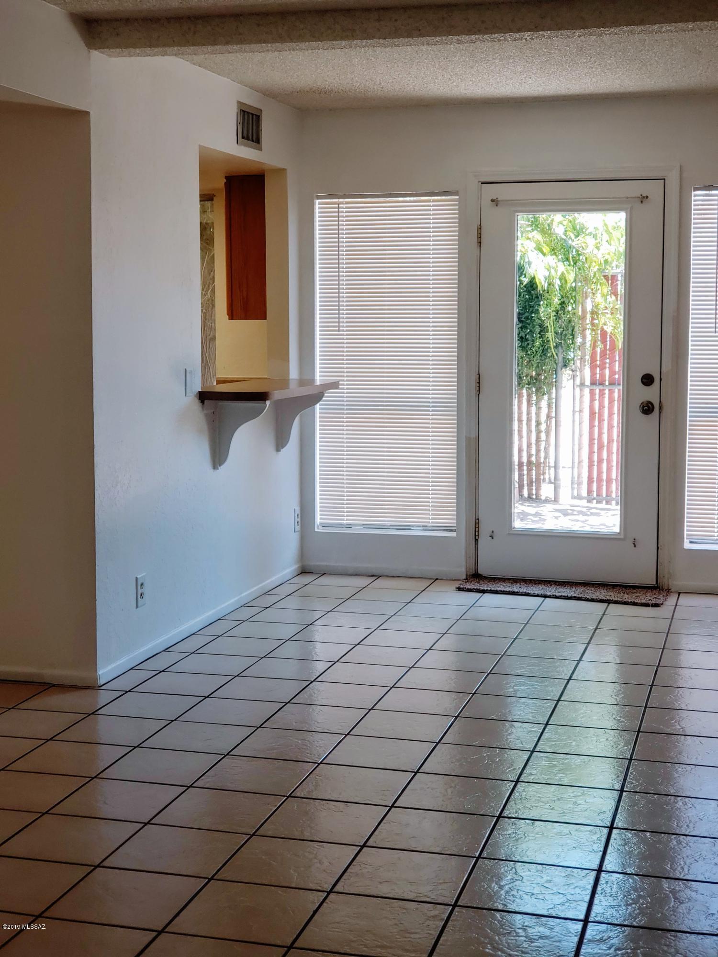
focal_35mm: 52
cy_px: 478
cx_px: 359
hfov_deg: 28.0
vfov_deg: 36.8
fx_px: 1438
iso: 32
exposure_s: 1/30
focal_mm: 6
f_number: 2.4
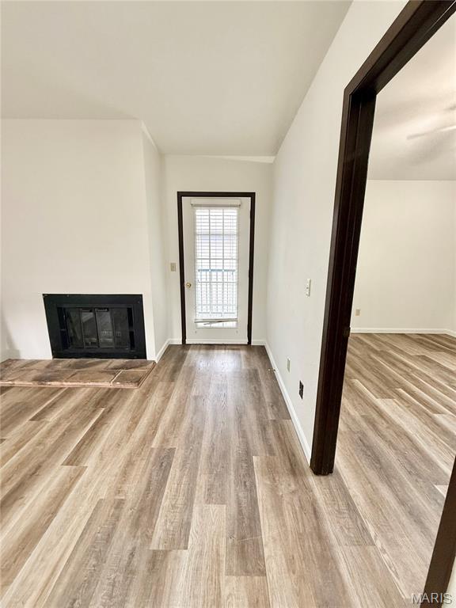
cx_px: 228
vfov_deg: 102.1
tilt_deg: -11.1
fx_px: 246
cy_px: 304
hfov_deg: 85.7
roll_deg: -0.3
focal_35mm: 14
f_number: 2.2
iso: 250
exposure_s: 1/60
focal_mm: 2.22
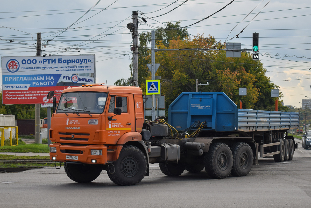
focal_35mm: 72
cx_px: 156
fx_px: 622
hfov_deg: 28.1
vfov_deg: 18.9
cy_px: 104
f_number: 6.3
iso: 200
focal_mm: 48
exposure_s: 1/800
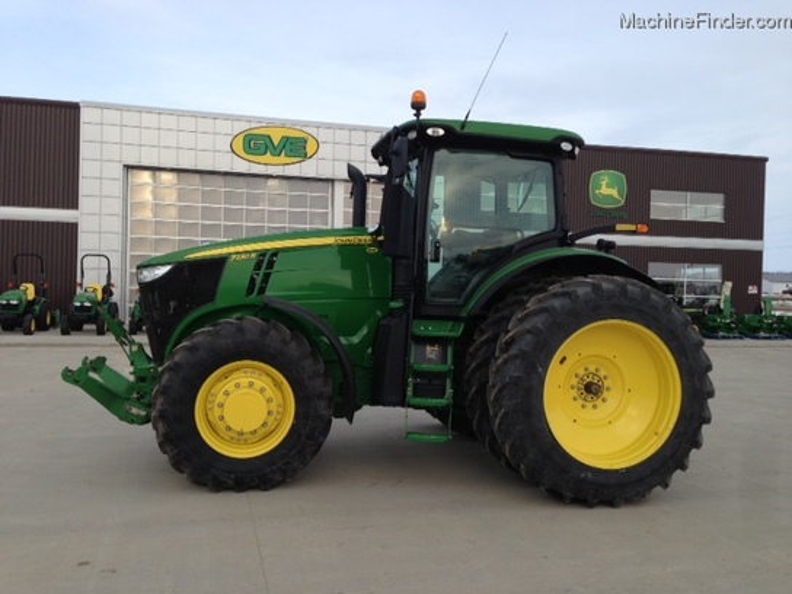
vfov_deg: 42.9
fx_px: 755
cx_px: 396
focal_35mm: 33
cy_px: 297
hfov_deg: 55.4
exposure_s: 1/459
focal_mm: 4.13
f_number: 2.4
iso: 50
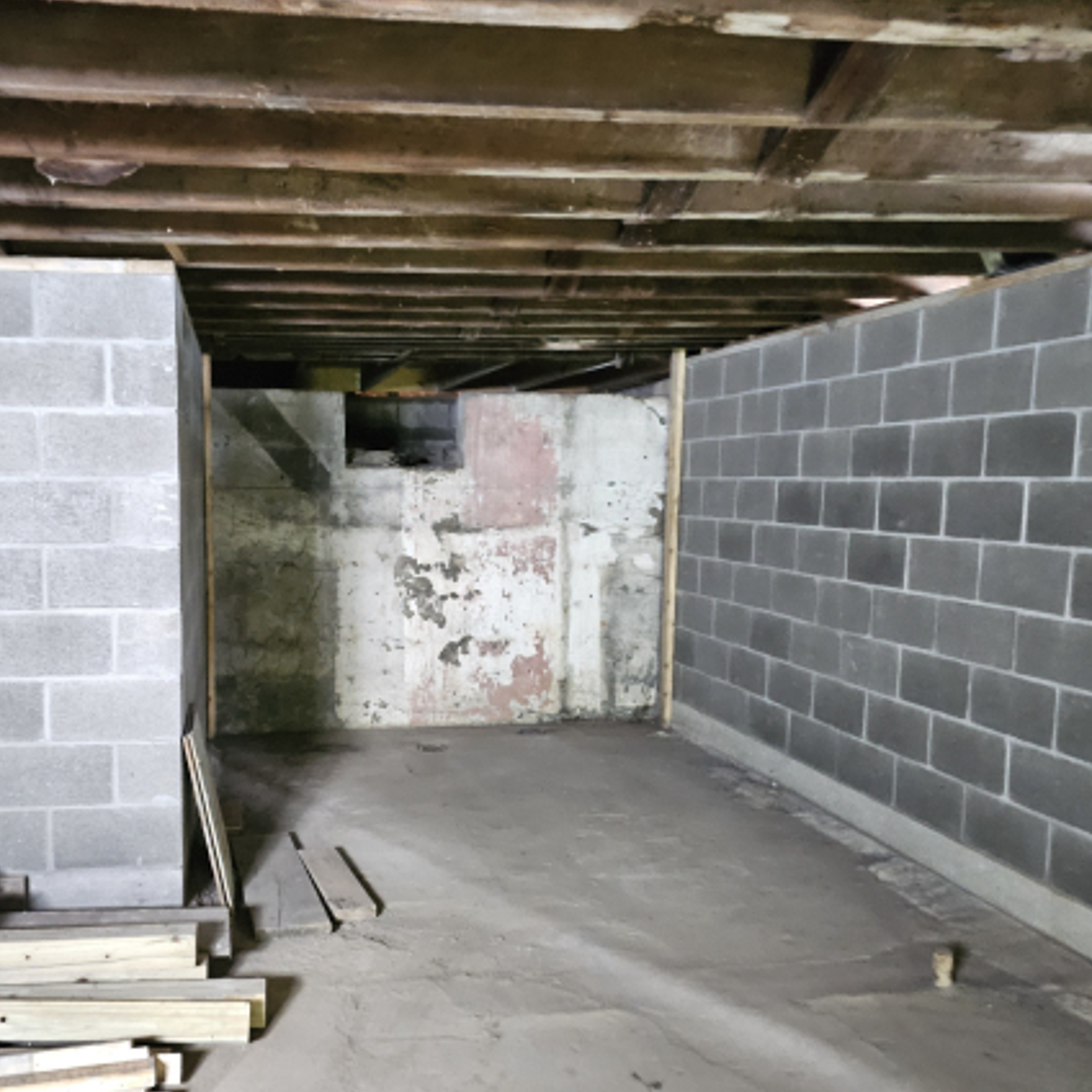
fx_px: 1142
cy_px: 608
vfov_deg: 51.0
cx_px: 362
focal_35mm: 32
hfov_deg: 50.2
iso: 5000
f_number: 1.7
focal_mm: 6.3
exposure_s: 1/15
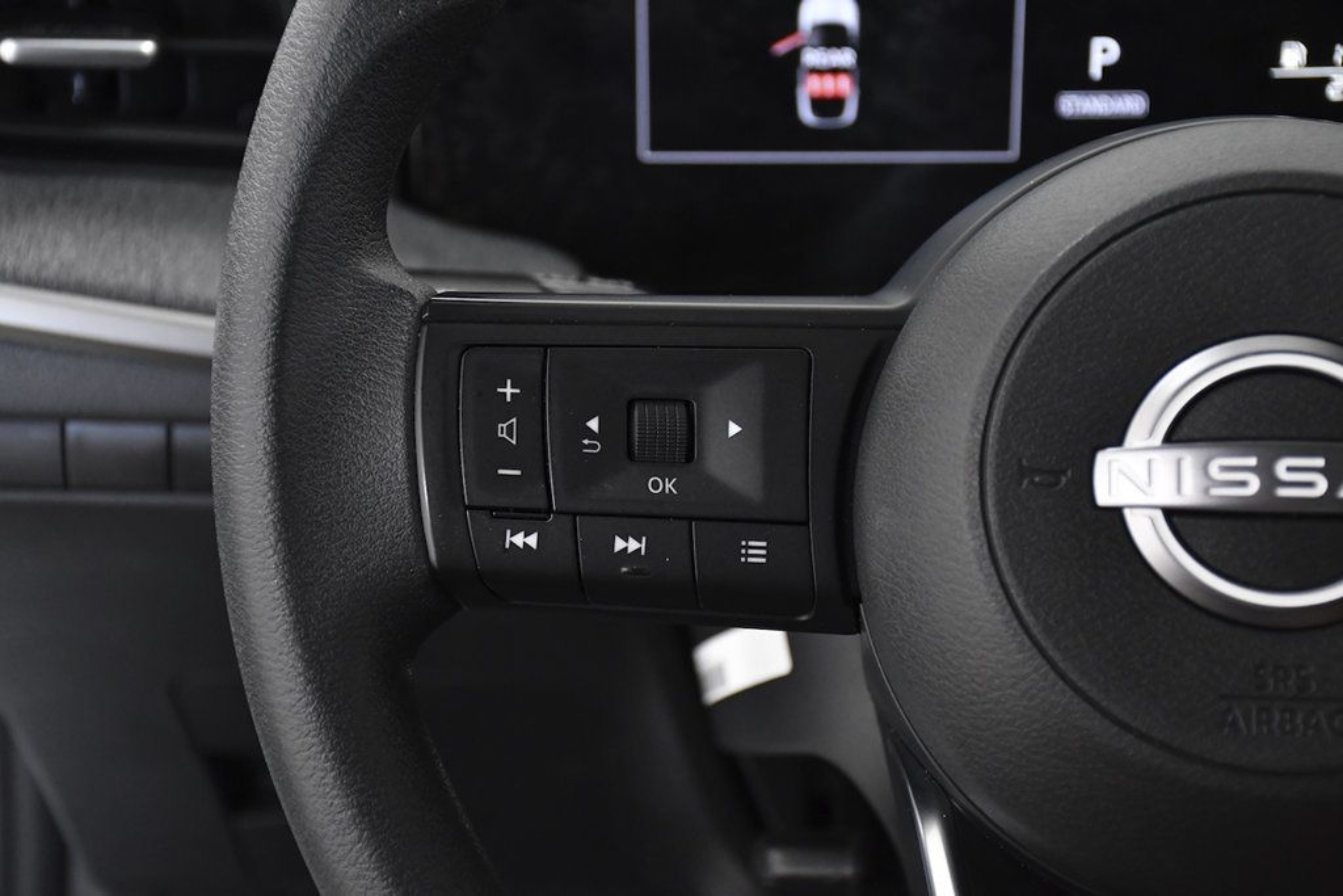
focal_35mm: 75
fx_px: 2798
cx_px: 672
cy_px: 448
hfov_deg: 27.0
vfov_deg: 18.2
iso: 2500
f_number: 4.8
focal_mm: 50
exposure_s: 1/250
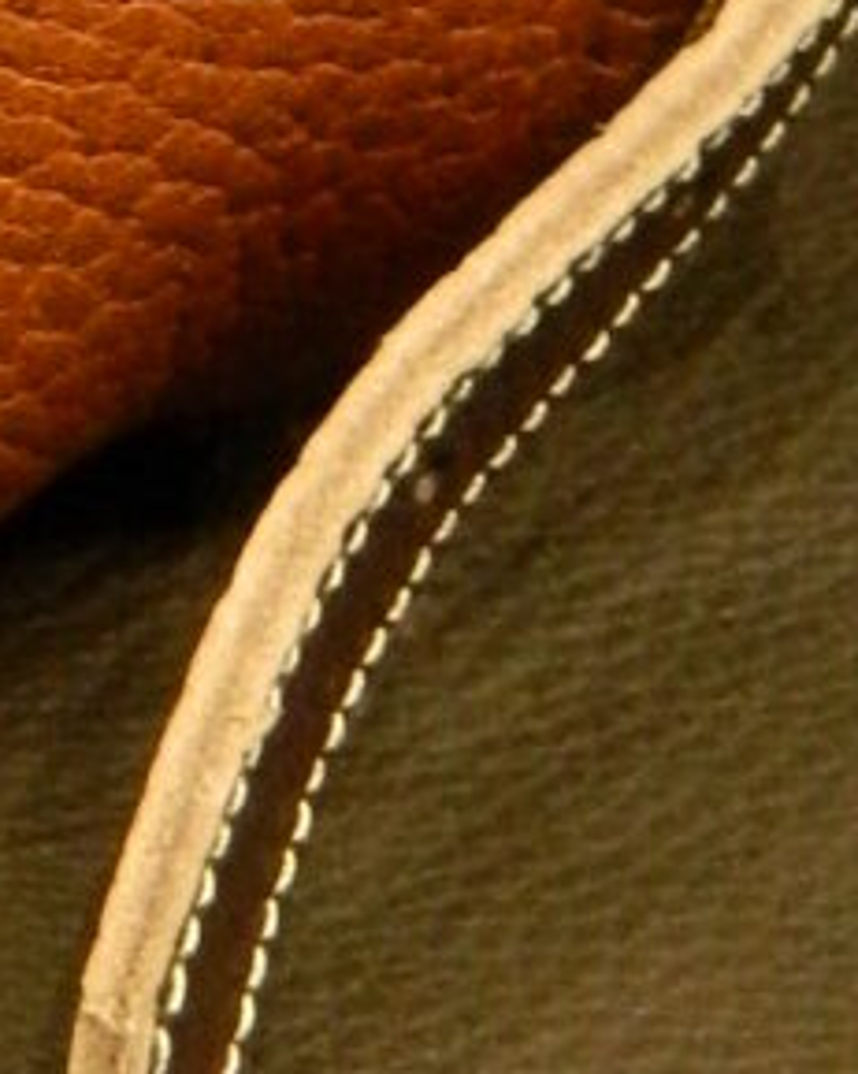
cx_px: -1044
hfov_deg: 5.5
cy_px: -1730
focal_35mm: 271
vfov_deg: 6.7
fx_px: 8607
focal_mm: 8.4
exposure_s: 1/20
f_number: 3.6
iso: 400
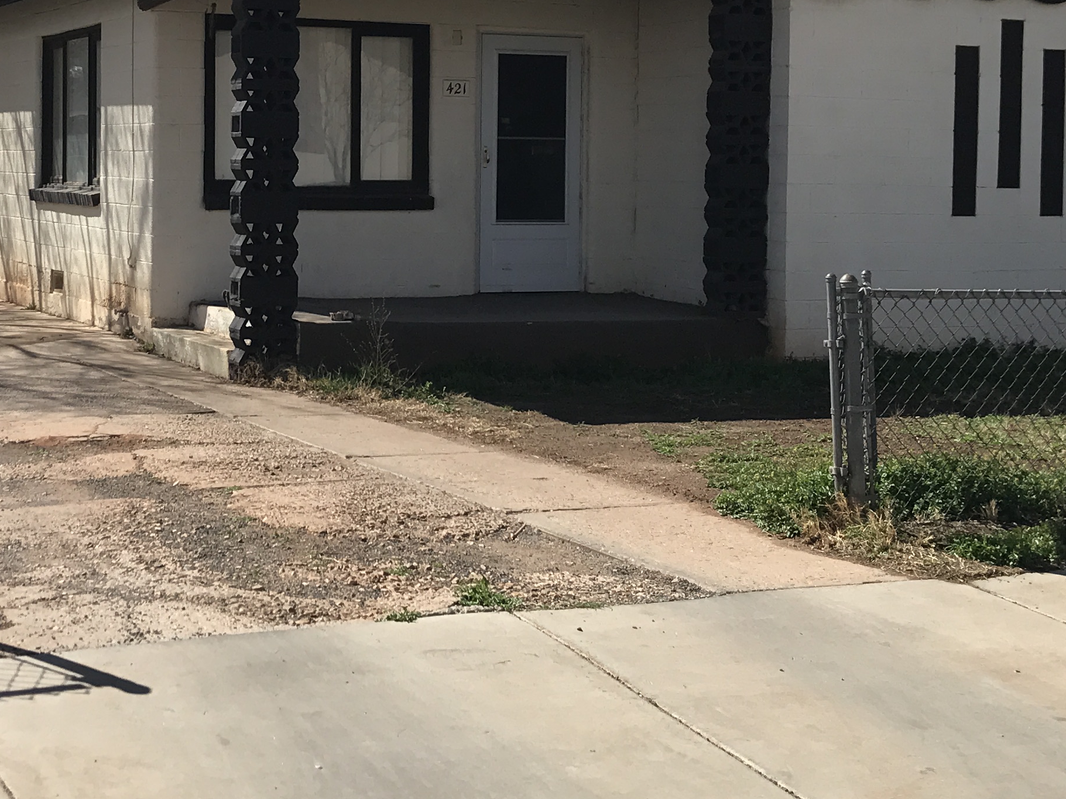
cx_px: 410
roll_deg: +0.8
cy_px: 191
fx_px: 1909
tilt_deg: +0.2
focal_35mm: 62
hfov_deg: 31.1
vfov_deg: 23.4
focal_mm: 3.99
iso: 20
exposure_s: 1/3195
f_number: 1.8
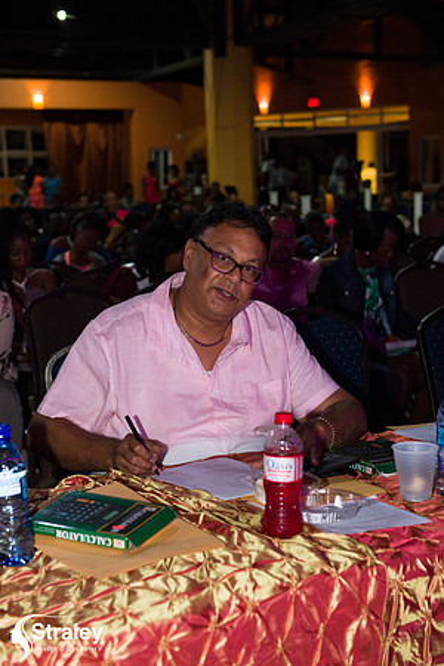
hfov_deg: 24.2
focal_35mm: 56
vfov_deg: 35.6
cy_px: 333
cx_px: 222
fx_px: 1036
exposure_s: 1/160
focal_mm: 56
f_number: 5
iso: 4000
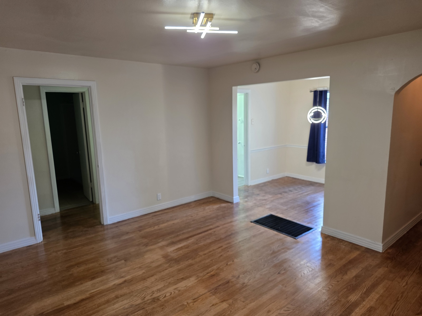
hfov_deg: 73.9
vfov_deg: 58.9
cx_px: 211
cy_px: 158
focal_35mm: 23
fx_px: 280
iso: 250
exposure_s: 1/53
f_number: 1.7
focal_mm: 6.25
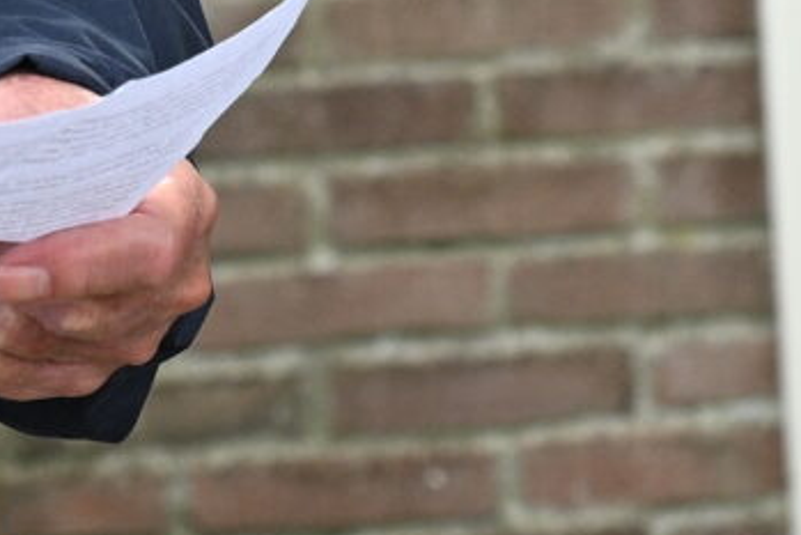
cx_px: -422
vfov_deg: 2.0
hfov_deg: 2.9
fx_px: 15514
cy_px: -575
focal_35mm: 697
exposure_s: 1/125
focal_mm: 95
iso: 500
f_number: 8
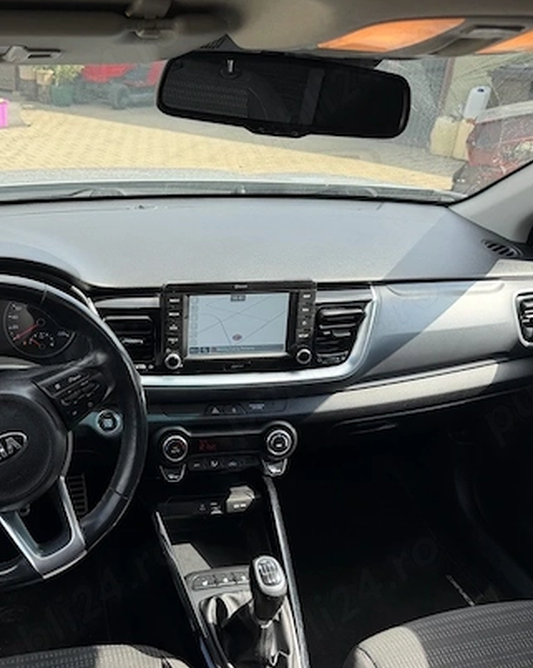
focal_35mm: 35
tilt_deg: -27.1
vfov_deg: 51.5
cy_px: 364
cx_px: 139
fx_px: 691
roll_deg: -1.2
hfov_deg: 41.1
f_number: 1.78
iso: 80
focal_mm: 6.76
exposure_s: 1/695
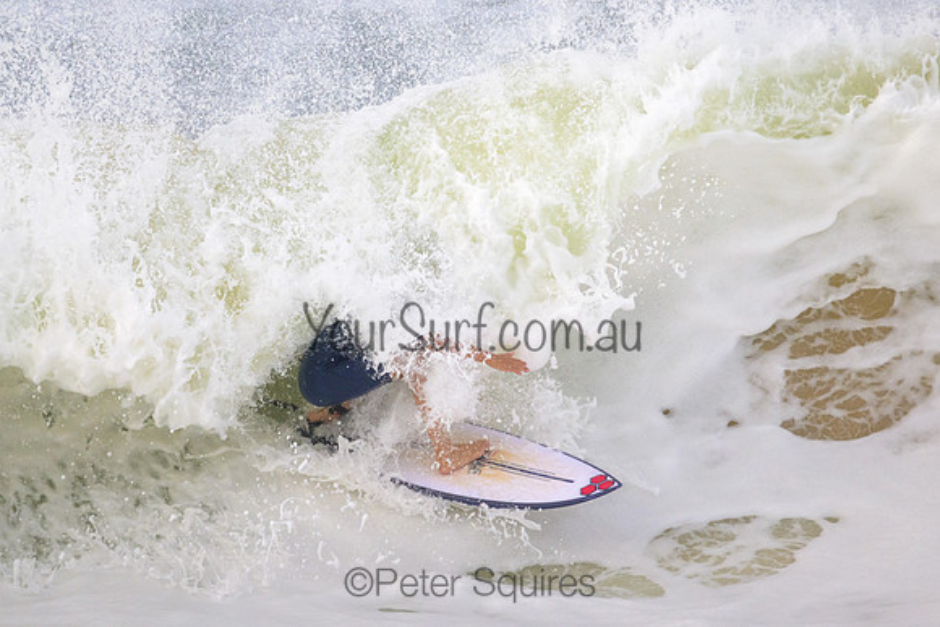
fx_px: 25088
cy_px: 251
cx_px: 425
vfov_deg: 1.4
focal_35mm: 961
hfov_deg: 2.1
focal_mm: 800
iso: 1800
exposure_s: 1/2000
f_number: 11
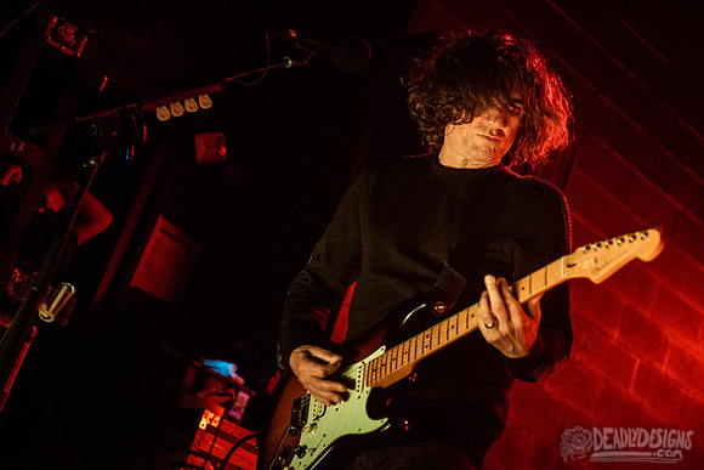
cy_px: 214
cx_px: 380
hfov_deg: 26.6
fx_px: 1491
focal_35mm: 76
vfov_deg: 17.9
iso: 4000
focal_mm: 70
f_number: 3.2
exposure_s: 1/200
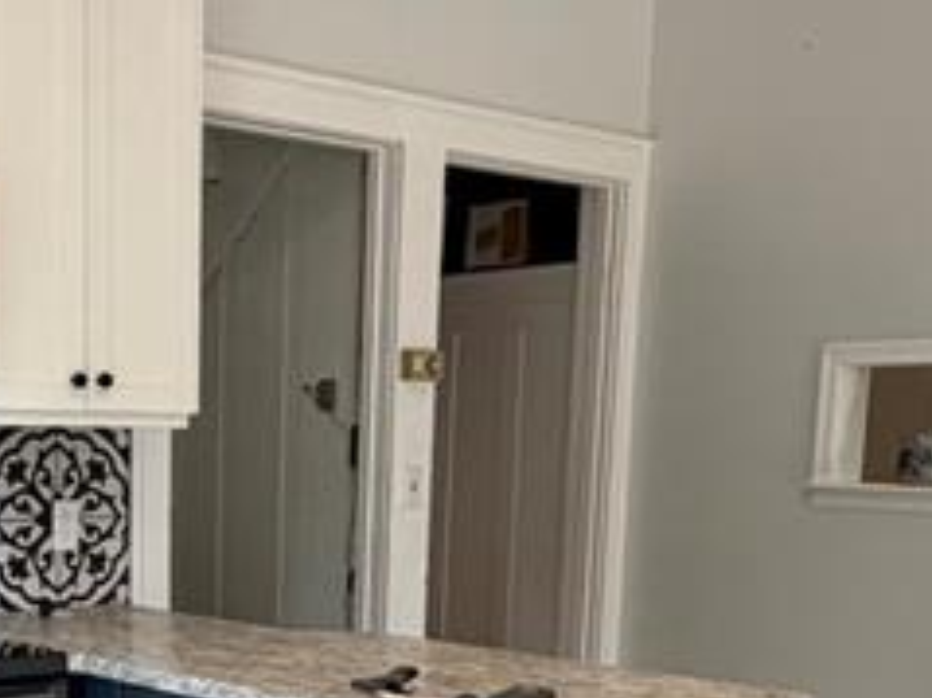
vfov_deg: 23.1
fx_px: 1615
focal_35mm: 60
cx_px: 257
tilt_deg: -11.2
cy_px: 741
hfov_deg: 31.7
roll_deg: -0.2
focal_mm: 2.22
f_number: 2.2
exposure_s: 1/120
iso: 125
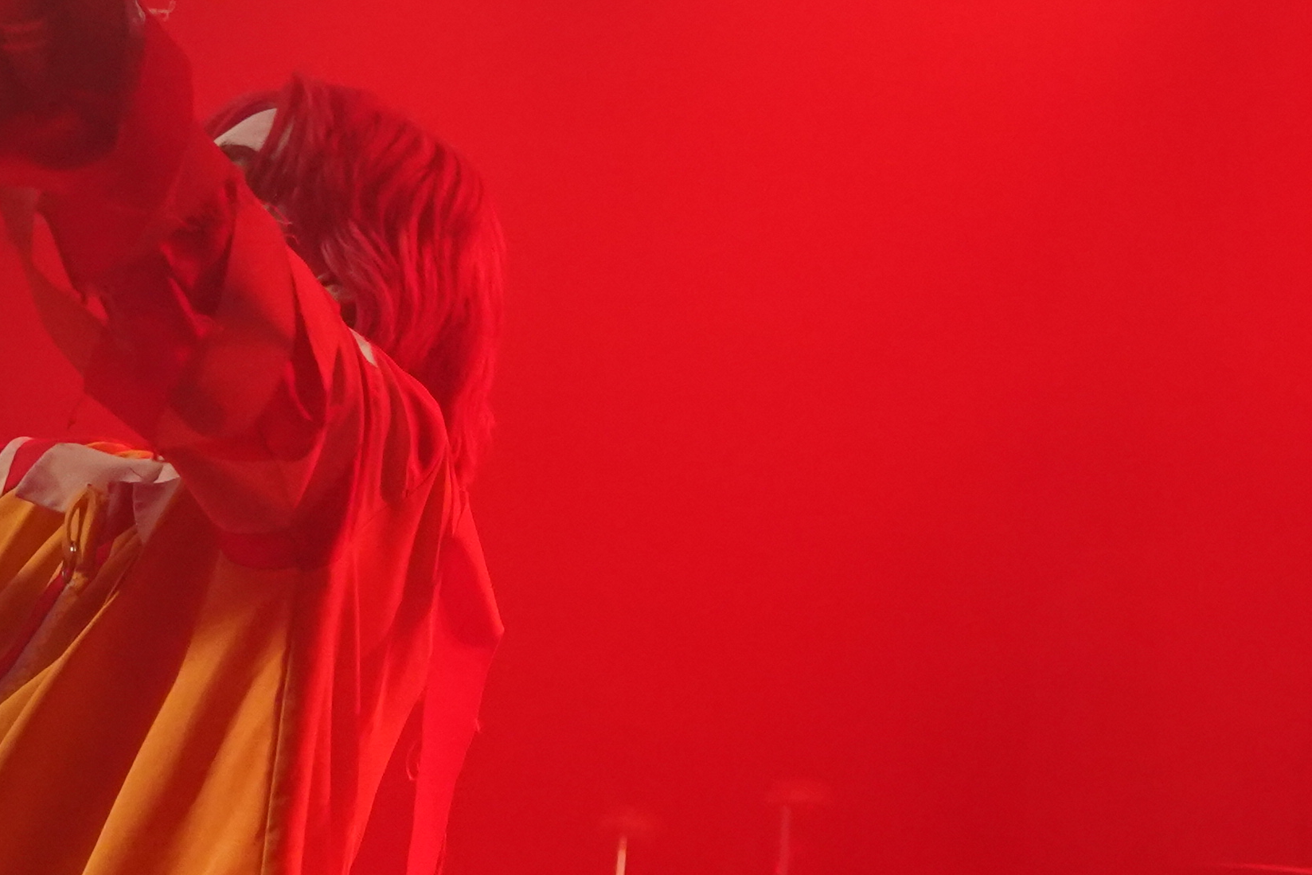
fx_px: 5175
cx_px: 932
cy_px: 428
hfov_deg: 14.4
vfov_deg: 9.7
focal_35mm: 142
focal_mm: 39
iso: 4000
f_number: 4
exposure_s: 1/160
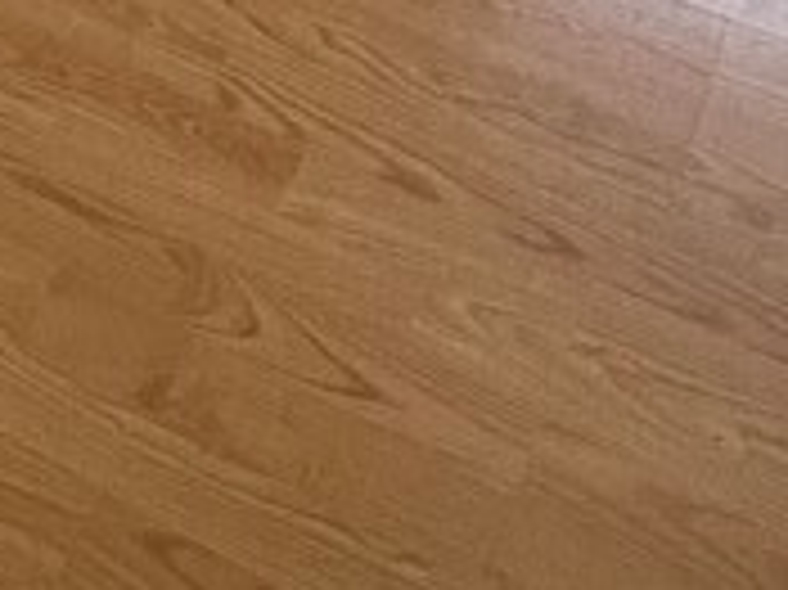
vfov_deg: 11.5
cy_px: -1162
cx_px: 185
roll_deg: +0.2
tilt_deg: -8.1
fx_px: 1729
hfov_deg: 25.3
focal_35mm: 76
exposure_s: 1/99
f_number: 1.8
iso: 125
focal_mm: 1.57
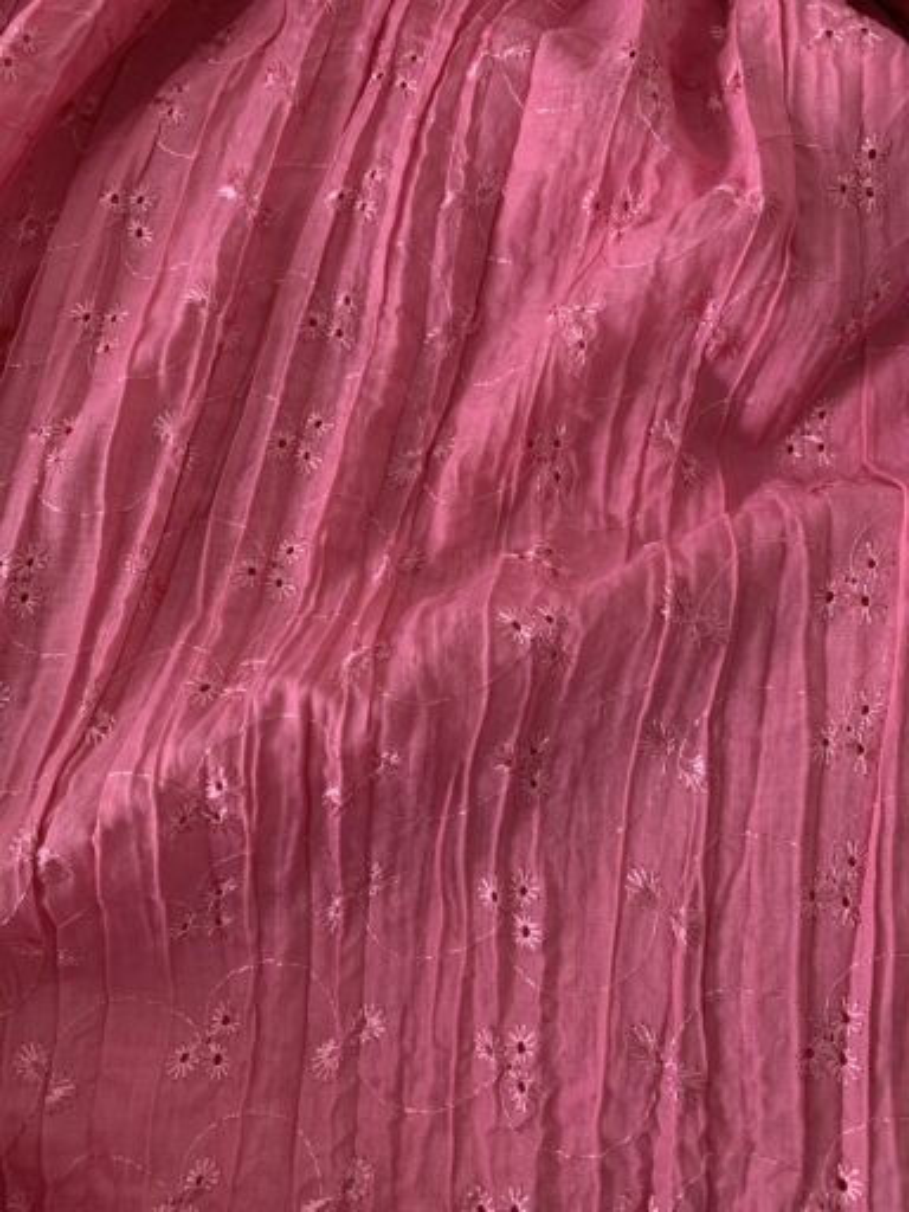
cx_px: 454
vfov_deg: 67.3
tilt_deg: -75.3
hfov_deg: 53.1
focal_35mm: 26
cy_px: 606
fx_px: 910
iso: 200
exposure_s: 1/60
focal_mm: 4.25
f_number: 1.8
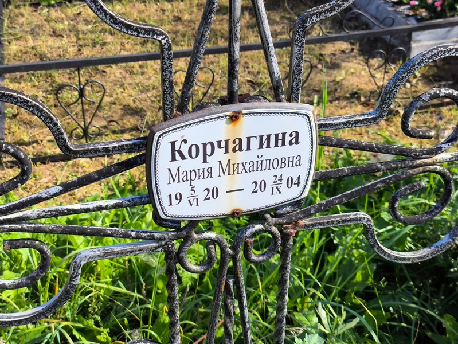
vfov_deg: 29.1
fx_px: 662
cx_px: 229
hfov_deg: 38.2
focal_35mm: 50
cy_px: 172
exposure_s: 1/705
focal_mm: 4.71
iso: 50
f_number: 1.7
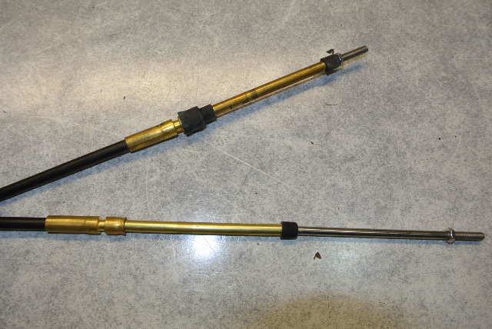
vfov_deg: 45.0
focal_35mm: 29
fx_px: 397
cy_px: 164
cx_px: 246
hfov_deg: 63.6
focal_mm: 11
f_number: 4.5
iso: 200
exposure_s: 1/60
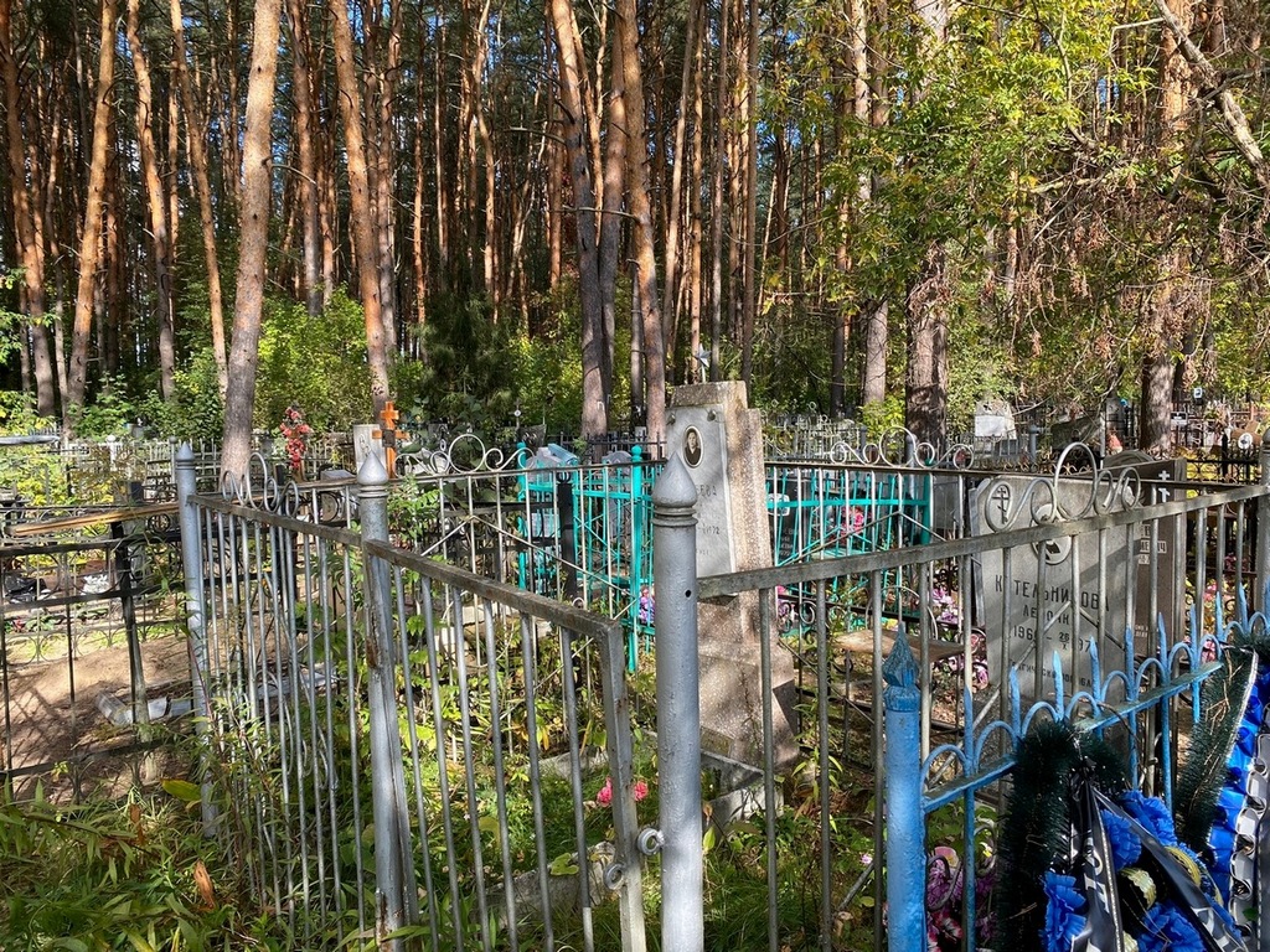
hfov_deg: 67.3
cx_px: 635
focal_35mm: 26
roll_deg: +1.2
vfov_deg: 53.1
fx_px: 954
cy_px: 476
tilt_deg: -2.6
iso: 32
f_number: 1.8
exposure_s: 1/616
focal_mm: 4.25
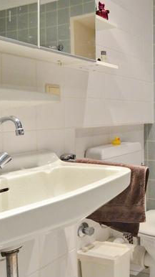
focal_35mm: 36
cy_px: 107
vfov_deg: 54.8
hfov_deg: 28.5
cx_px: 187
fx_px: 263
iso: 2500
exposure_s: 1/30
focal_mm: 10
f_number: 3.5
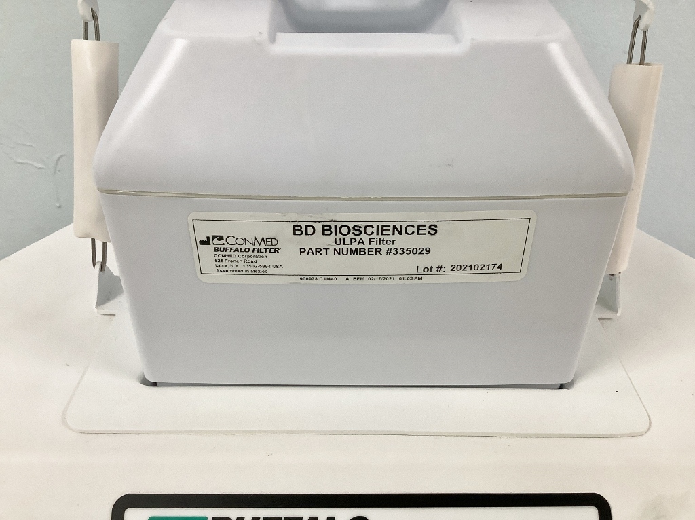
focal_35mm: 31
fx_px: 622
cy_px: 260
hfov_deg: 58.4
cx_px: 348
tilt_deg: -34.1
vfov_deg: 45.4
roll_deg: -0.3
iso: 160
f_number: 2.4
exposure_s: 1/60
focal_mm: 3.3
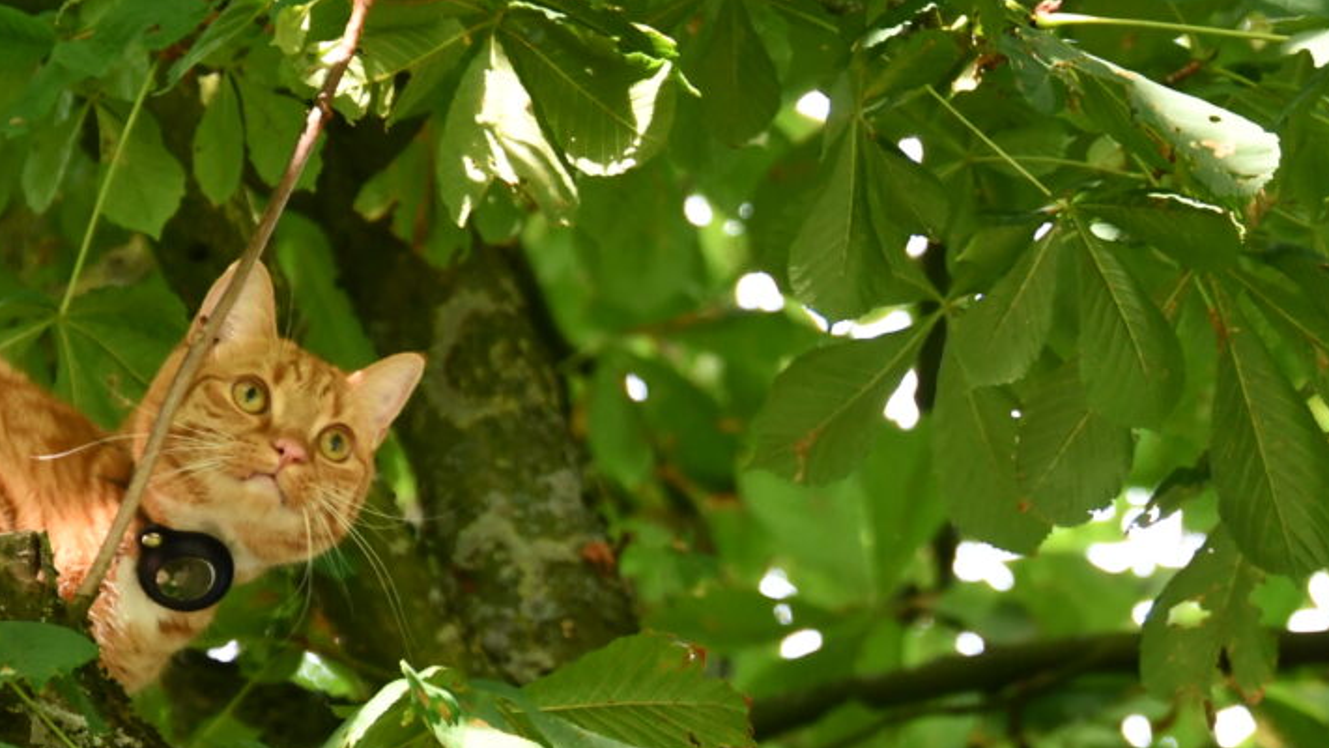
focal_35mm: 437
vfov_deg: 2.8
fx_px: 15400
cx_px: 148
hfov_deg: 4.9
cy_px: 181
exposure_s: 1/160
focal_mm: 122
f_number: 5.6
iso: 800
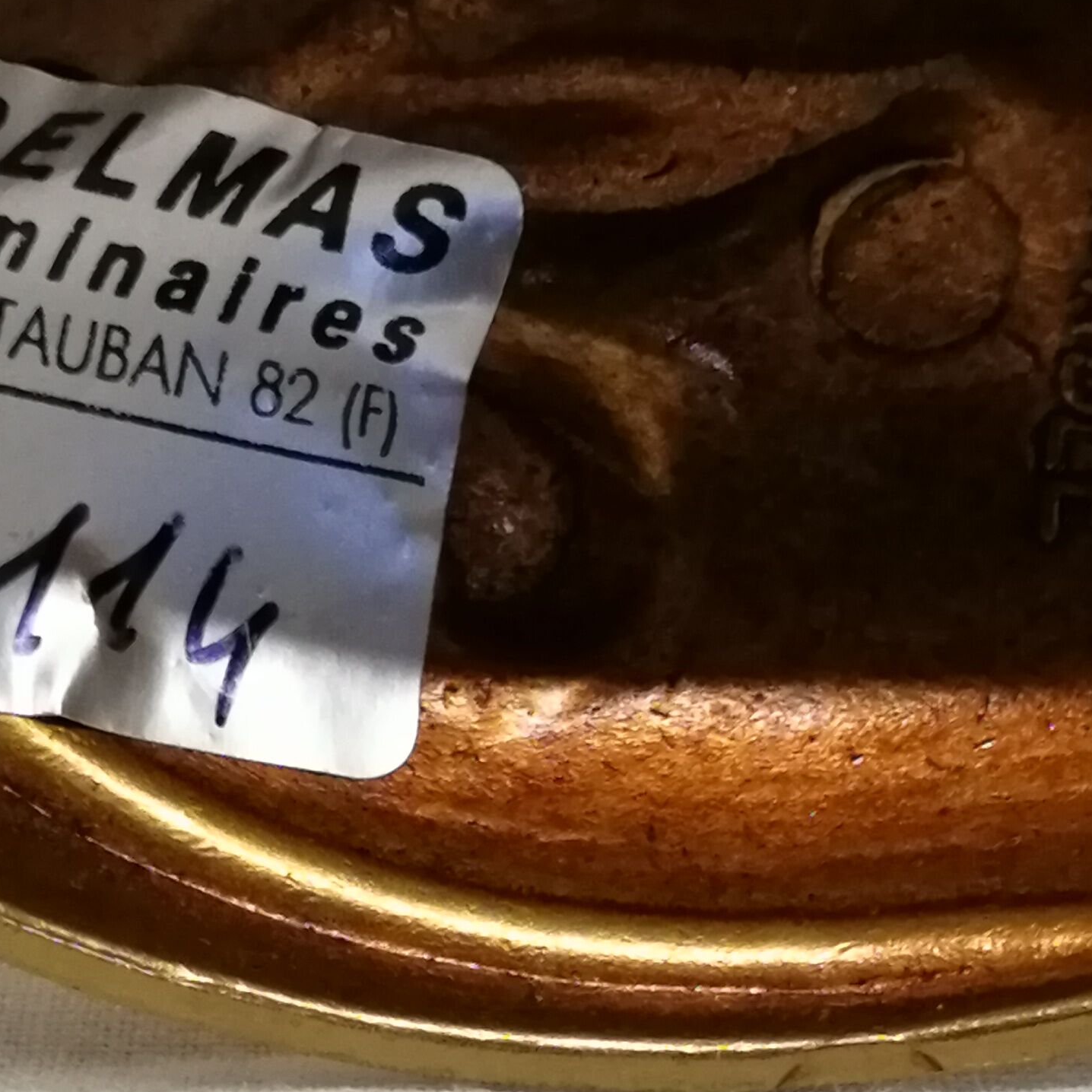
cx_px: 75
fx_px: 3747
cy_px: 1049
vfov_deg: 16.3
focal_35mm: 105
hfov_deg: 16.3
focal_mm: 2.38
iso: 80
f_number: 2.2
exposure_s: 1/50
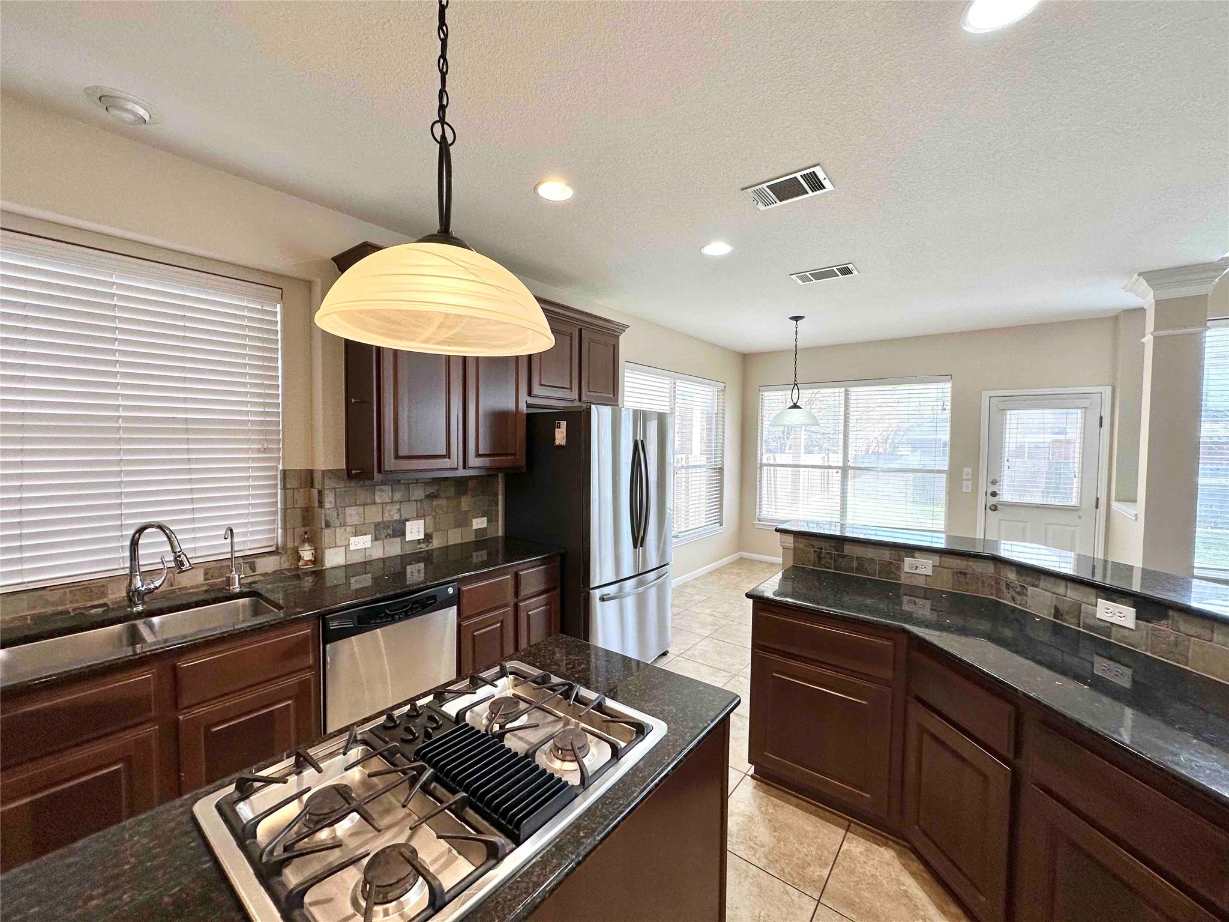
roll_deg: +0.0
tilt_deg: -3.3
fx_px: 497
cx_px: 614
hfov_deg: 102.1
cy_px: 461
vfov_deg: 85.7
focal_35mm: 14
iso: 80
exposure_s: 1/120
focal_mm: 2.22
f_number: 2.2
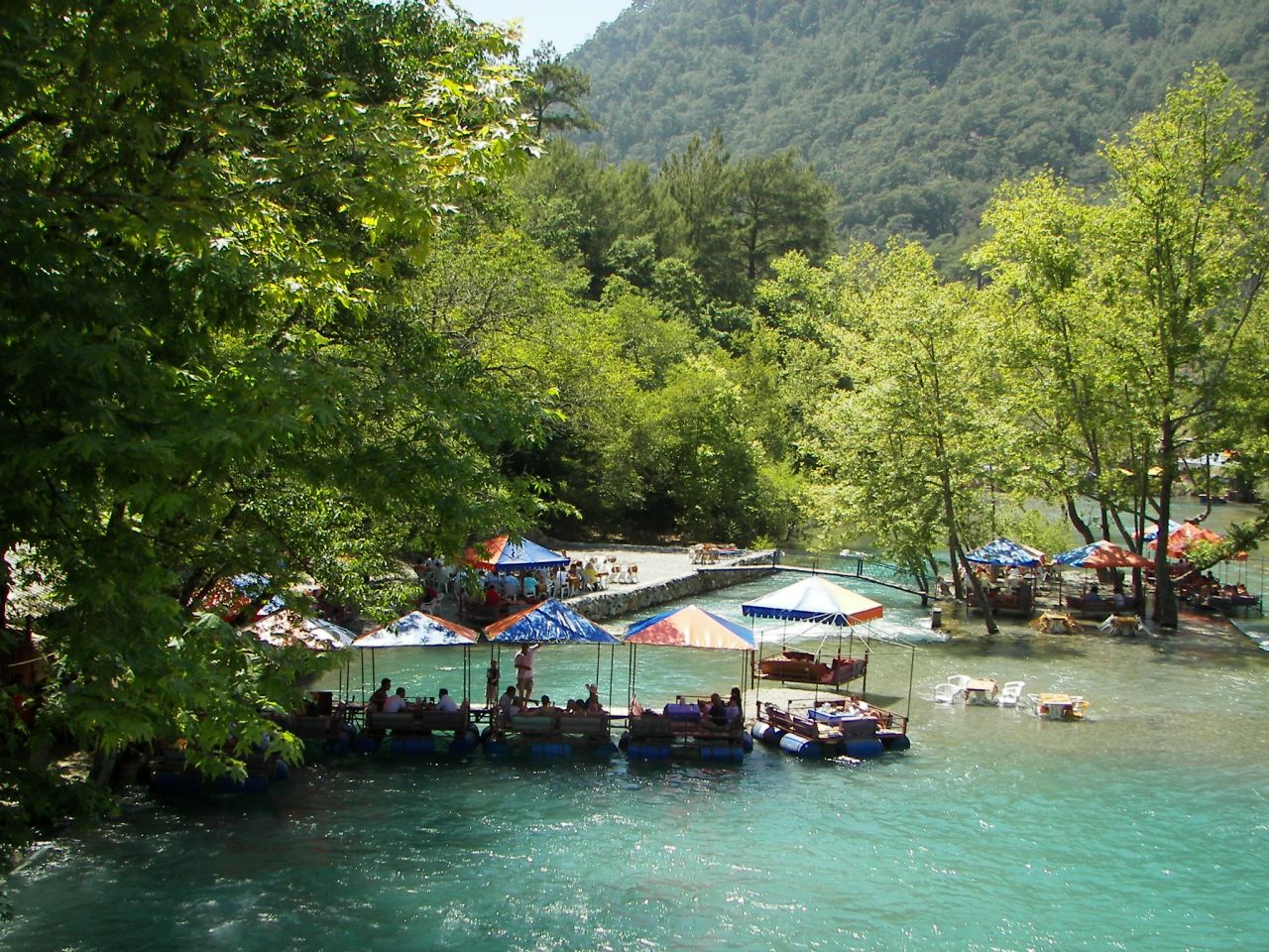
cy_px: 476
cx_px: 634
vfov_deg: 32.9
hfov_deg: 42.9
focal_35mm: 44
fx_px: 1613
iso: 50
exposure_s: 1/500
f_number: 2.8
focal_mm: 7.3
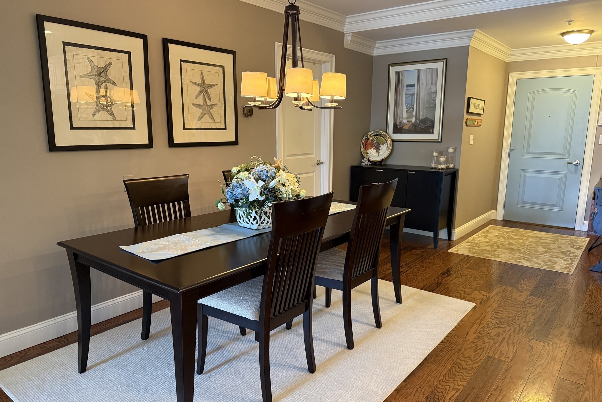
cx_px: 301
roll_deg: +0.1
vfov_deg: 51.3
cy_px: 210
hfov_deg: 71.5
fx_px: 418
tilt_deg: -11.1
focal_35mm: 25
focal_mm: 6.76
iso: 400
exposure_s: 1/60
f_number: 1.78
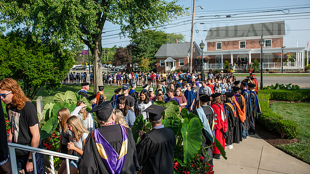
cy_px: 79
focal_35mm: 26
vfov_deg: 44.4
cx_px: 150
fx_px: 214
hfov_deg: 71.9
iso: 64
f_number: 4
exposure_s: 1/400
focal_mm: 24
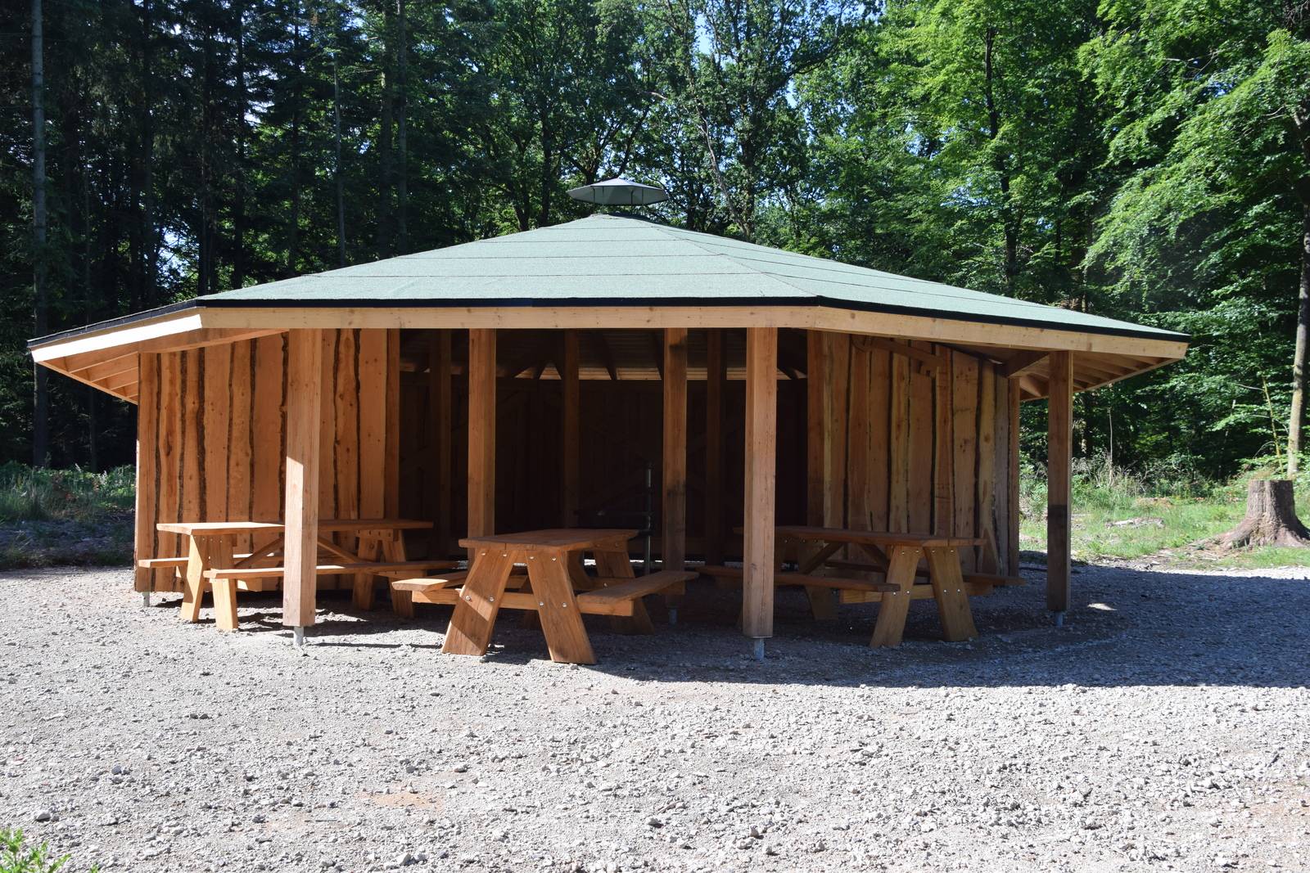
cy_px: 436
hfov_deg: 49.5
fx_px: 1419
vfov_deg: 34.2
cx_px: 655
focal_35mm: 39
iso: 400
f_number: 7.1
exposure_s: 1/500
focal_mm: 26
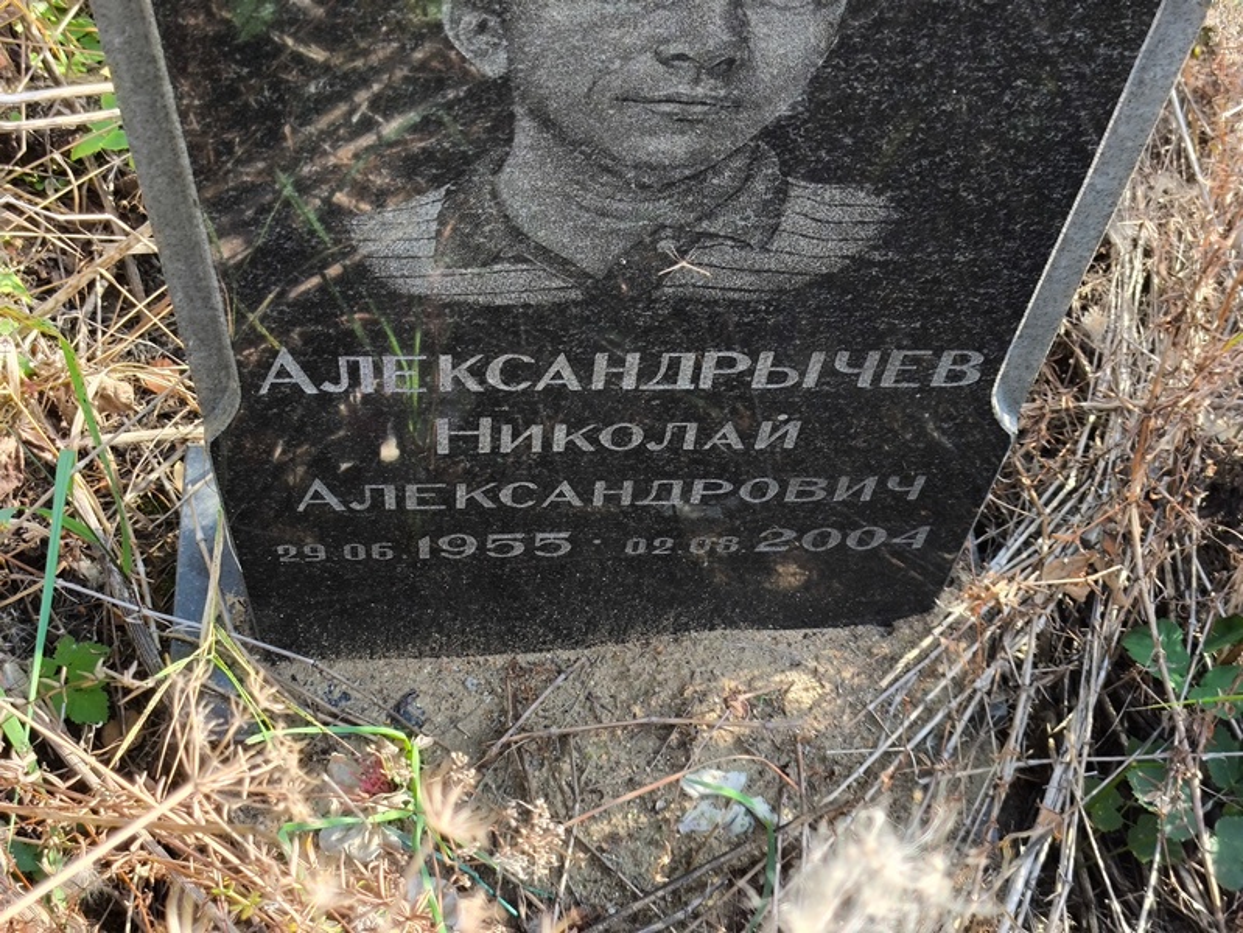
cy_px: 466
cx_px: 622
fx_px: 1796
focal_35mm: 50
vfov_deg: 29.1
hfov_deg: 38.2
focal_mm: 4.71
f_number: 1.7
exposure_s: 1/128
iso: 50
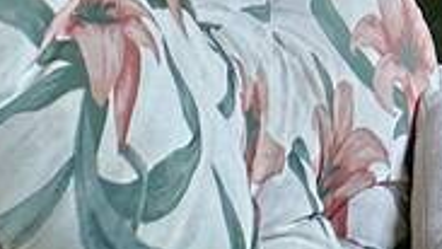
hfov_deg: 13.9
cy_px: -1020
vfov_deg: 6.1
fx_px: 1407
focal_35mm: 120
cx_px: 981
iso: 40
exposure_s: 1/102
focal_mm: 2.22
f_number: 2.2
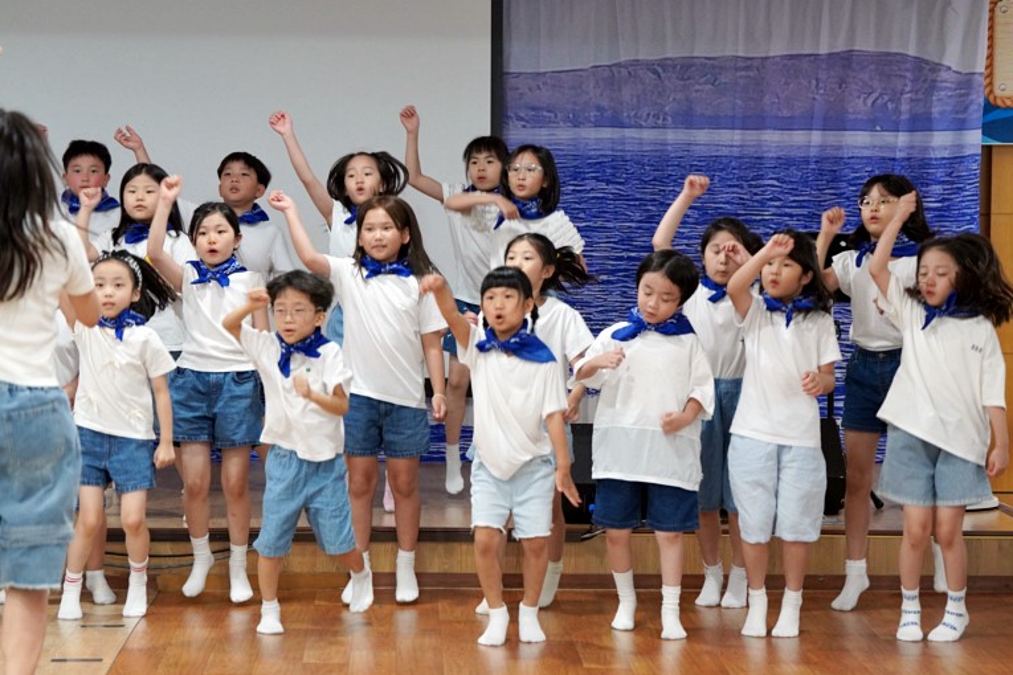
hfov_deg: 19.1
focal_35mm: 107
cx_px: 485
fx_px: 3011
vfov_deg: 12.8
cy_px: 359
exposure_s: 1/160
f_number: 4
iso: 3200
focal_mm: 91
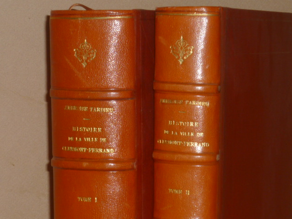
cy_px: 110
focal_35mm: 127
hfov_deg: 15.5
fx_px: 1071
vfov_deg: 11.7
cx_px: 146
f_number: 5.2
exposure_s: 1/40
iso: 80
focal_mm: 11.5
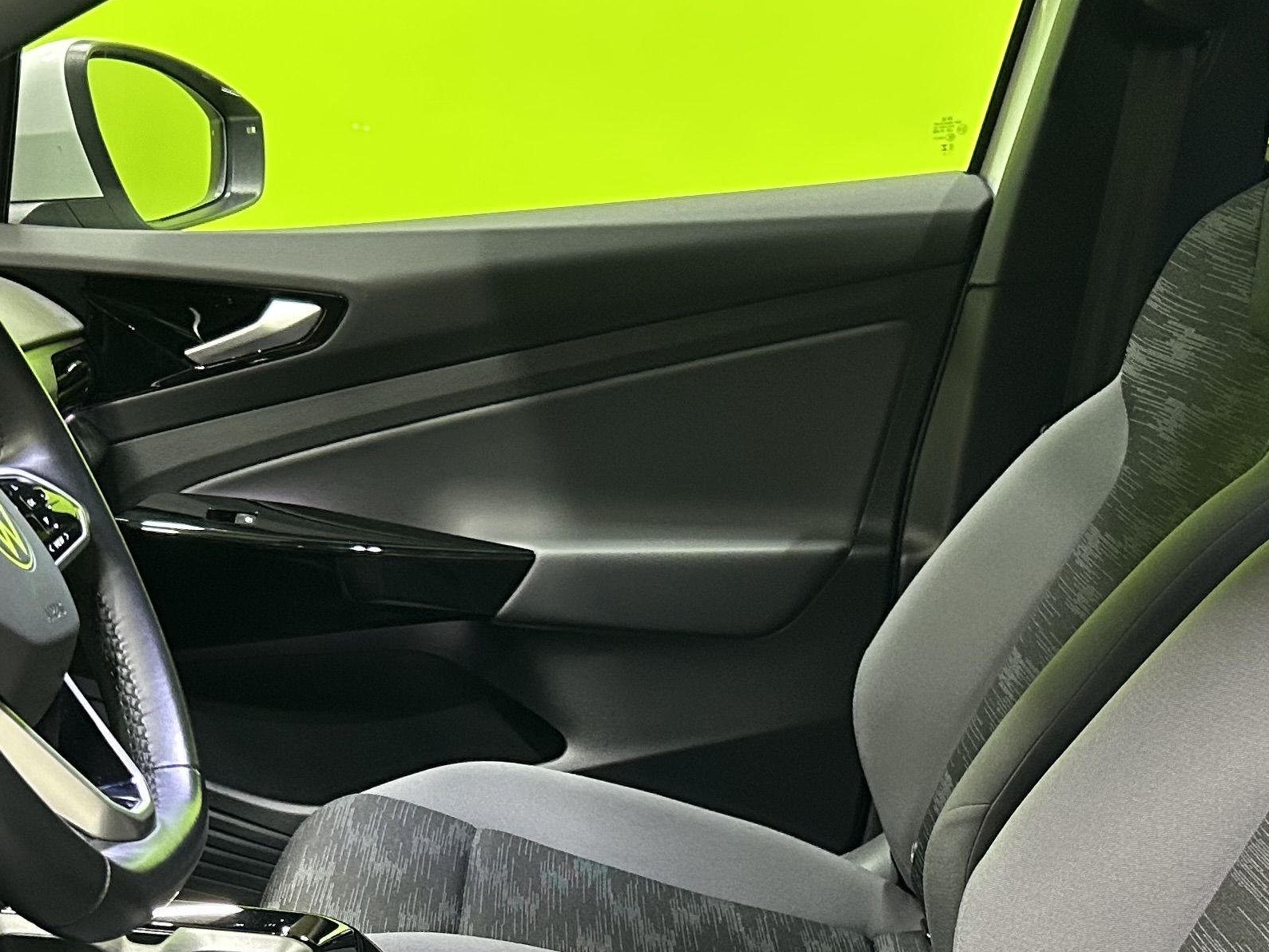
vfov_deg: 21.6
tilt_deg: -18.5
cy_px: 905
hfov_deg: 29.3
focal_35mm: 66
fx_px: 2420
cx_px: 485
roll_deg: +2.9
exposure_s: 1/57
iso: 320
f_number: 1.5
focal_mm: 5.7
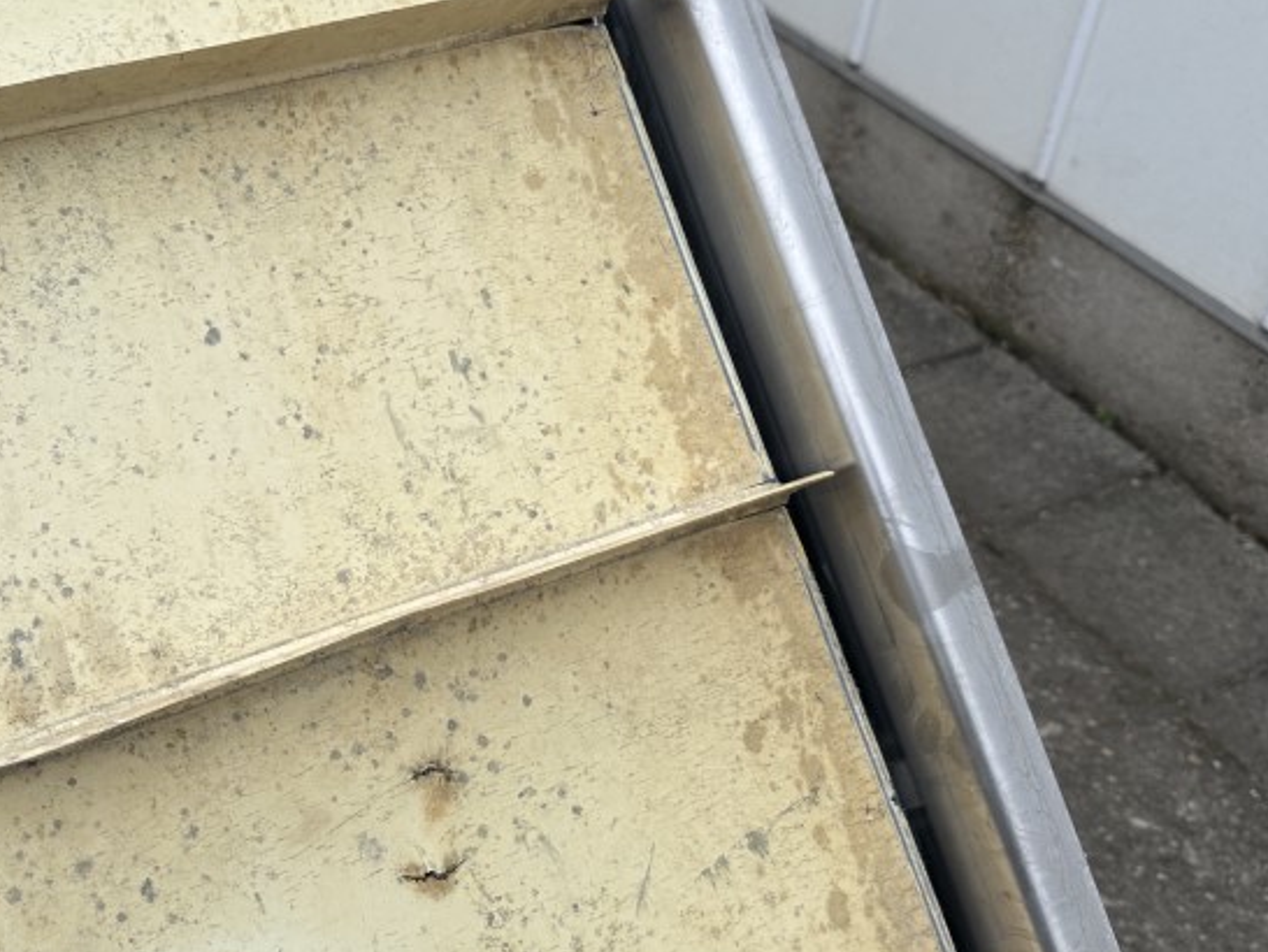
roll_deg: -2.2
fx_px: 1649
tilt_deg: -36.3
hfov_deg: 41.1
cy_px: 420
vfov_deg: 32.2
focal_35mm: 45
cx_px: 358
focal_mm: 6.86
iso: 80
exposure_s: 1/516
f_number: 1.78
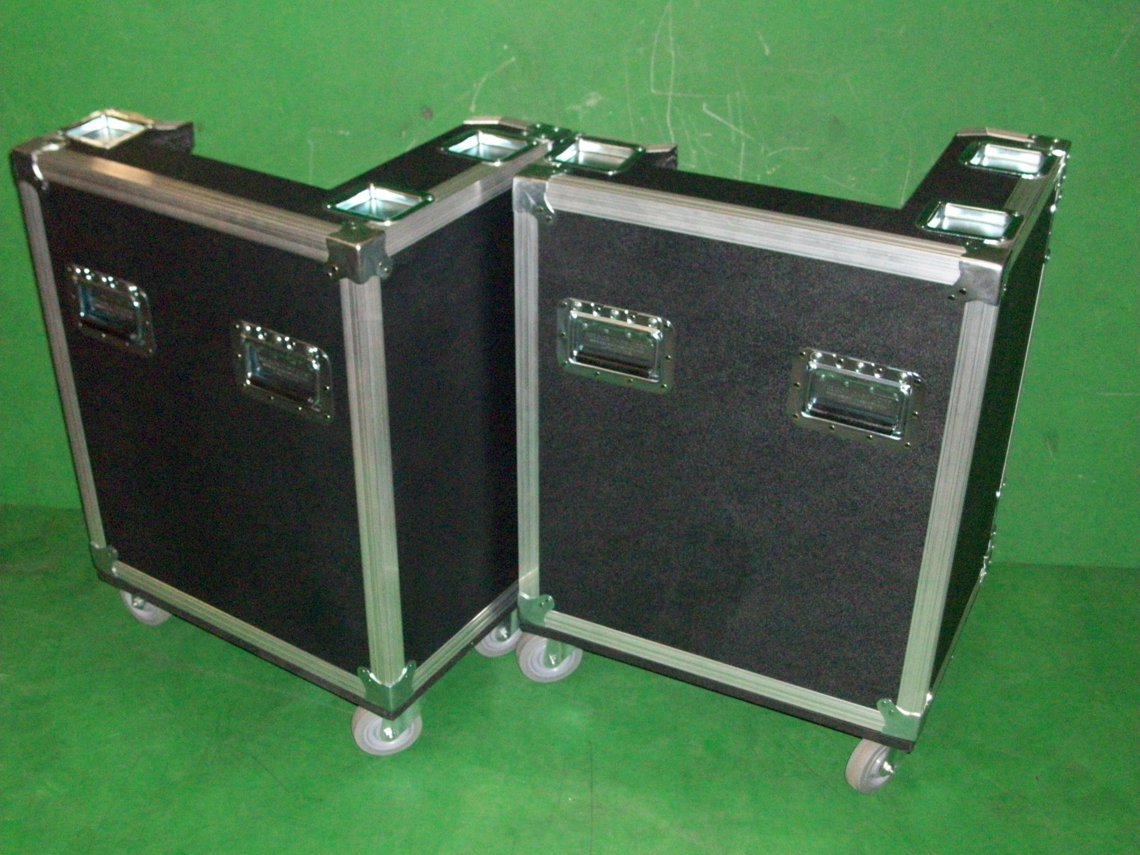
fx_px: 1383
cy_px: 428
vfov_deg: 34.3
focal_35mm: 42
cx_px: 570
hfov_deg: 44.8
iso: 320
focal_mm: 7.1
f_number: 3.2
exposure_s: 1/65.1
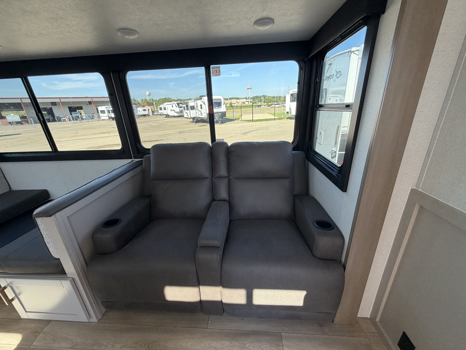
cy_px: 175
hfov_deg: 102.1
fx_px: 188
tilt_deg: -20.5
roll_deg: +4.6
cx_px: 233
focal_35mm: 14
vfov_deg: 85.7
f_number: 2.2
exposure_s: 1/121
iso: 100
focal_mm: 2.22
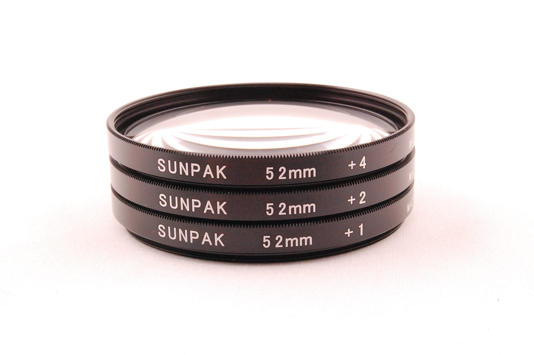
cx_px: 267
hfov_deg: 24.6
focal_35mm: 82
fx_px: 1223
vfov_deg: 16.5
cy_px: 178
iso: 1600
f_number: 29
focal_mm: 55
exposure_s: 1/125
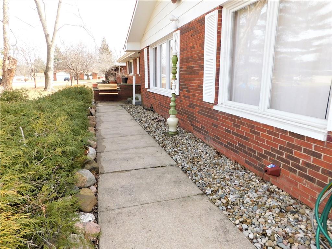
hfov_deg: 73.9
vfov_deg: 58.9
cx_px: 166
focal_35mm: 23
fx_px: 221
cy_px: 124
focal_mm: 4
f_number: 3
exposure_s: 1/320
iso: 125
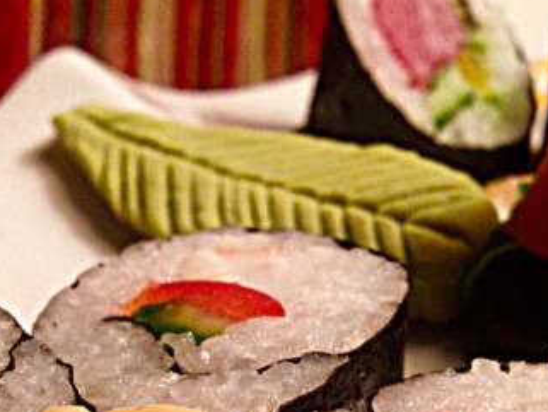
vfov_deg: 18.9
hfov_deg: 25.3
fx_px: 1219
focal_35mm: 77
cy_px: 344
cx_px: 225
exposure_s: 1/20
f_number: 2.4
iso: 100
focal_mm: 4.12
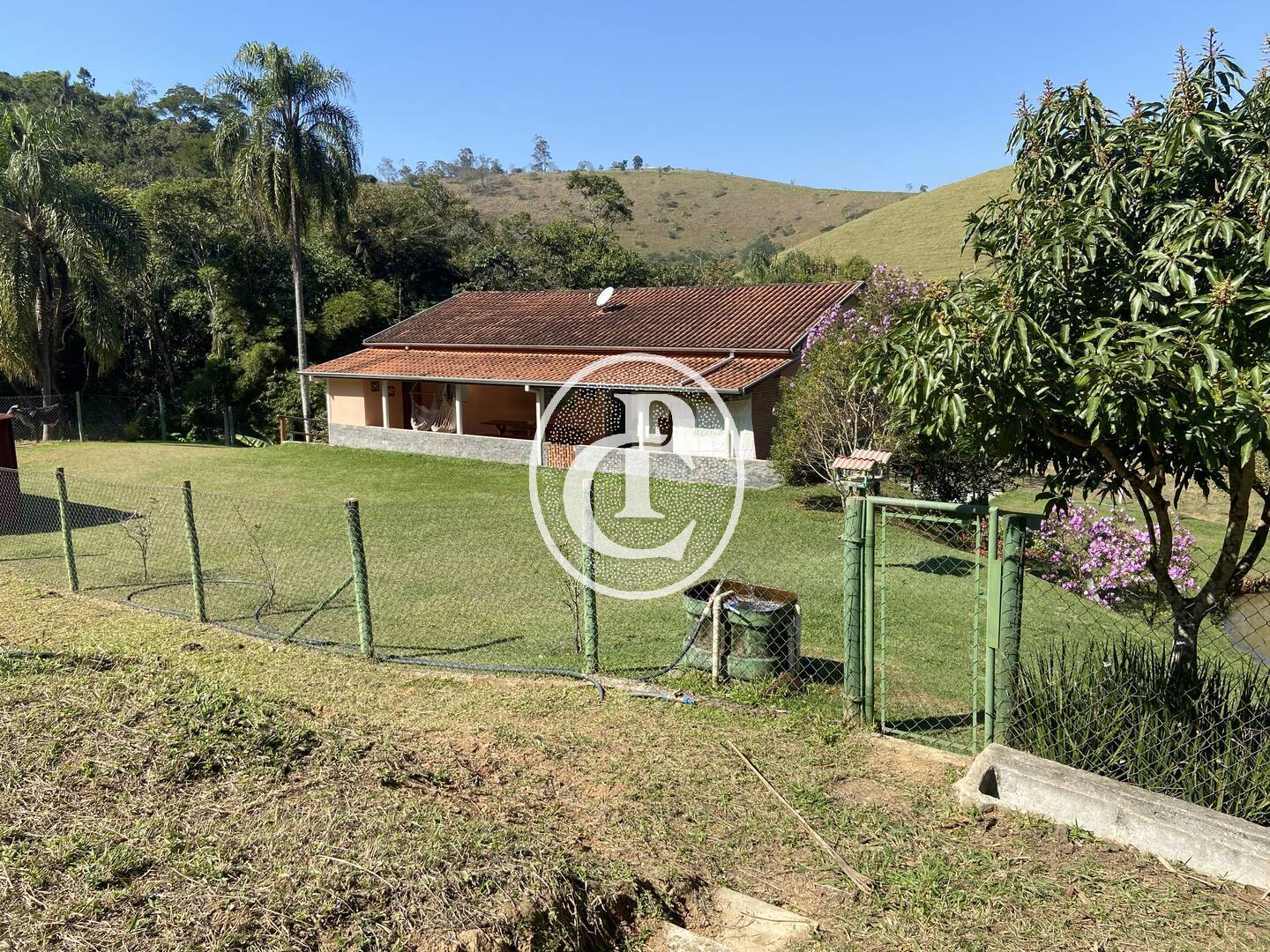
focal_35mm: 26
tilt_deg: -8.1
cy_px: 476
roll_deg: +1.9
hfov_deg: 67.3
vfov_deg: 53.1
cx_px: 635
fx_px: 954
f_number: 1.8
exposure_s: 1/1754
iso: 32
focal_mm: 4.25
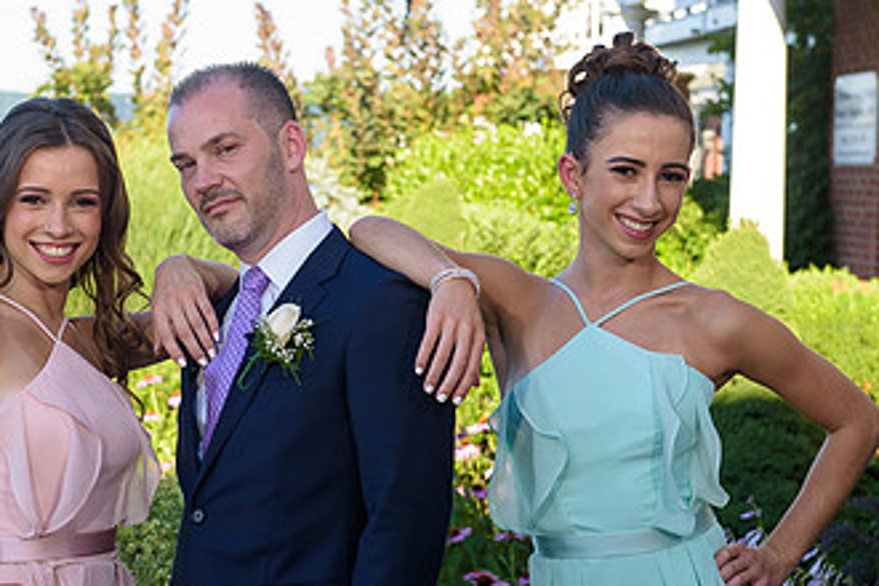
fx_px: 2490
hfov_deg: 20.0
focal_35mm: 102
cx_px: 341
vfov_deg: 13.4
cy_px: 396
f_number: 4
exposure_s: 1/250
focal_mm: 58
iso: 200
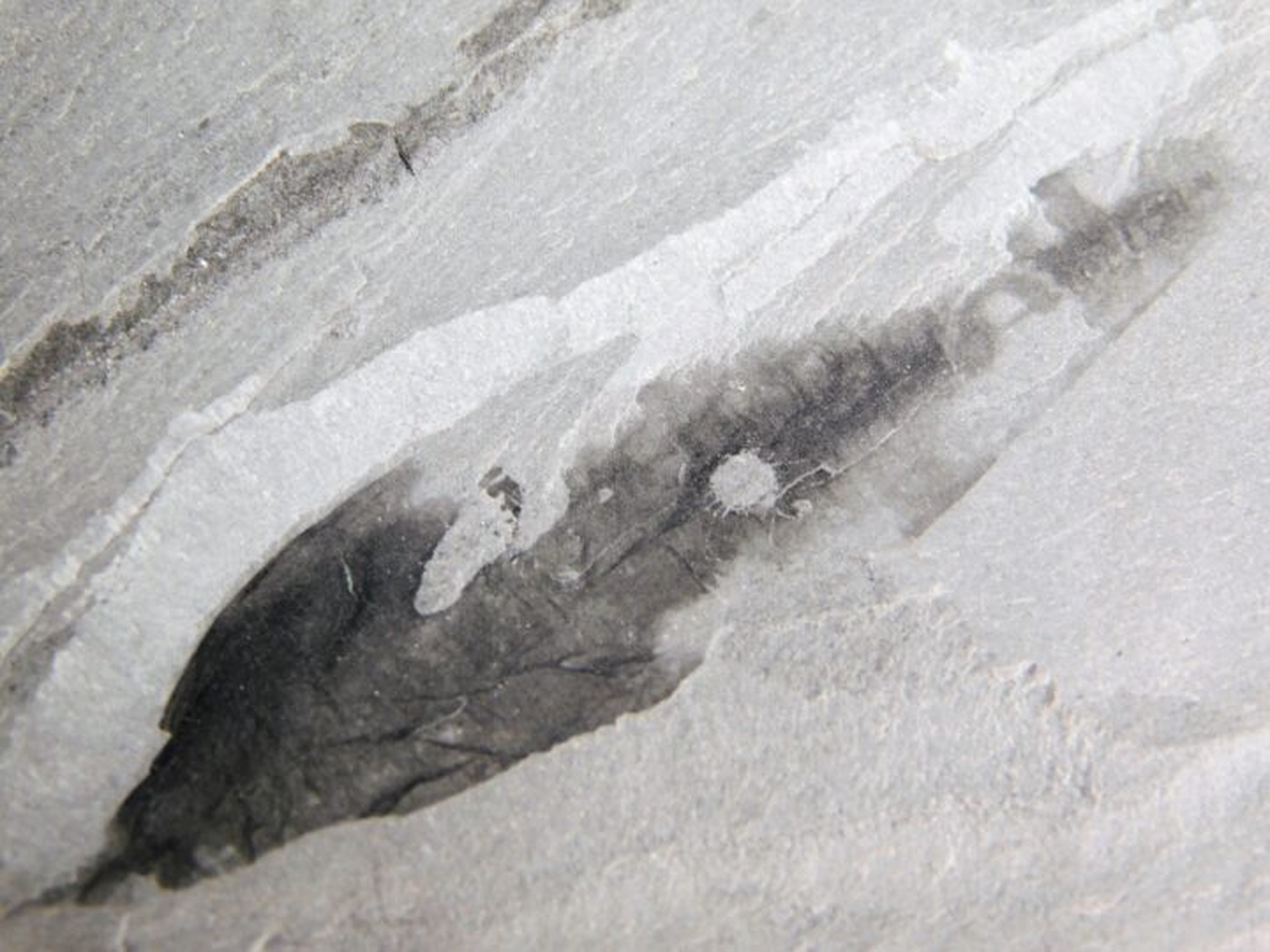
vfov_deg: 10.0
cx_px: 635
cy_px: 476
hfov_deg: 13.3
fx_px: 5430
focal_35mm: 148
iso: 125
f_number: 5.1
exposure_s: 1/50
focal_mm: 26.3
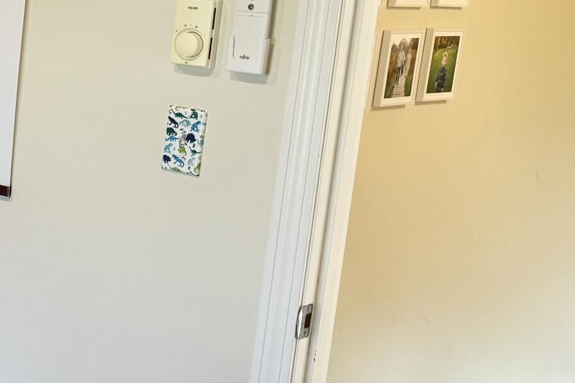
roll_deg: -2.8
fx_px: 1342
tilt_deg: -11.0
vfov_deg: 16.2
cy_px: 144
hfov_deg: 20.1
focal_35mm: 84
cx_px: -340
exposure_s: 1/120
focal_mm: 6.76
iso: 160
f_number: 1.78
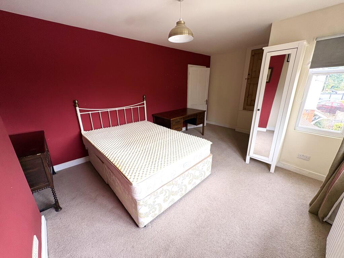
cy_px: 129
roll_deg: +1.1
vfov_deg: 85.7
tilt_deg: -17.9
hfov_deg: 102.1
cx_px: 172
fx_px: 139
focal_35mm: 14
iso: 80
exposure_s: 1/99
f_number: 2.2
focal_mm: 2.22
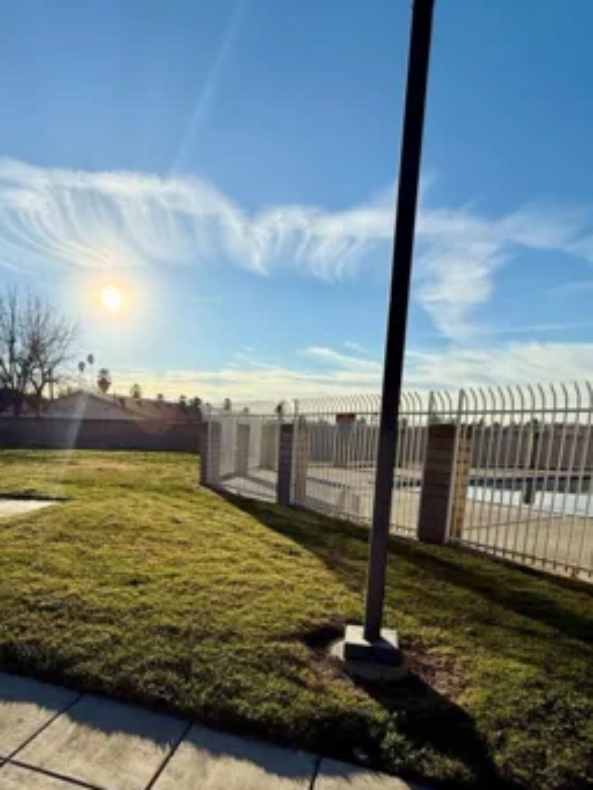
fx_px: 525
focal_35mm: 23
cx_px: 208
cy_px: 526
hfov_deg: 57.9
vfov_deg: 71.7
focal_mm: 2.22
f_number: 2.2
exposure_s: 1/4425
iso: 50
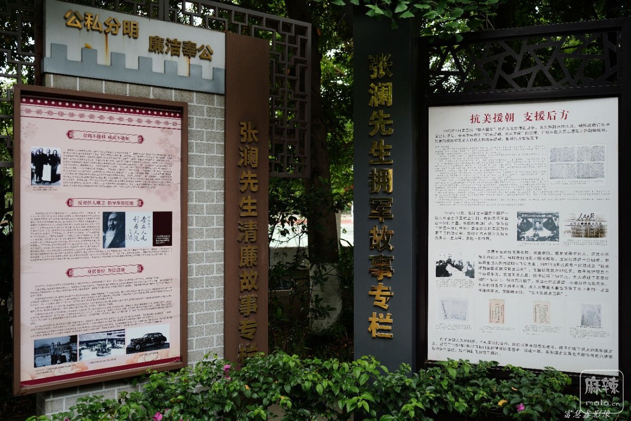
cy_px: 210
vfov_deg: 41.1
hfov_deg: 58.7
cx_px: 316
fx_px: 561
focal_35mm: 32
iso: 320
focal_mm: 32
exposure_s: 1/160
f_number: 4
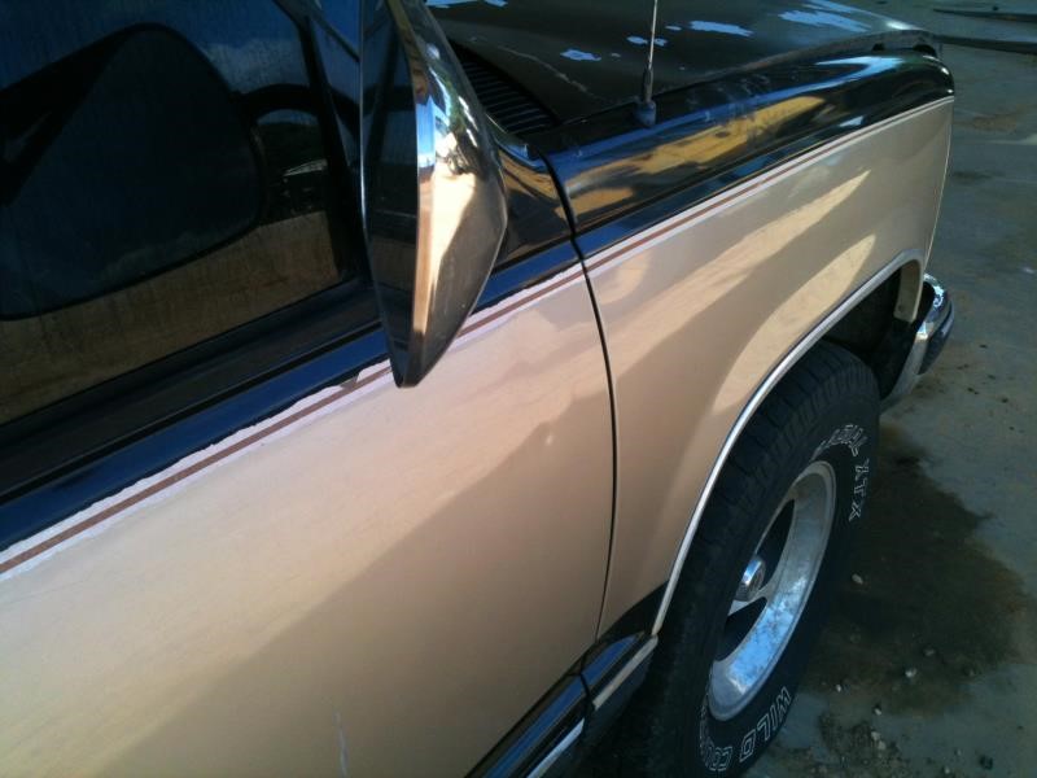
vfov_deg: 40.7
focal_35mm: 35
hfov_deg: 52.6
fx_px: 1049
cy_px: 389
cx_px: 518
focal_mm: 3.85
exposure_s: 1/356
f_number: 2.8
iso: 64
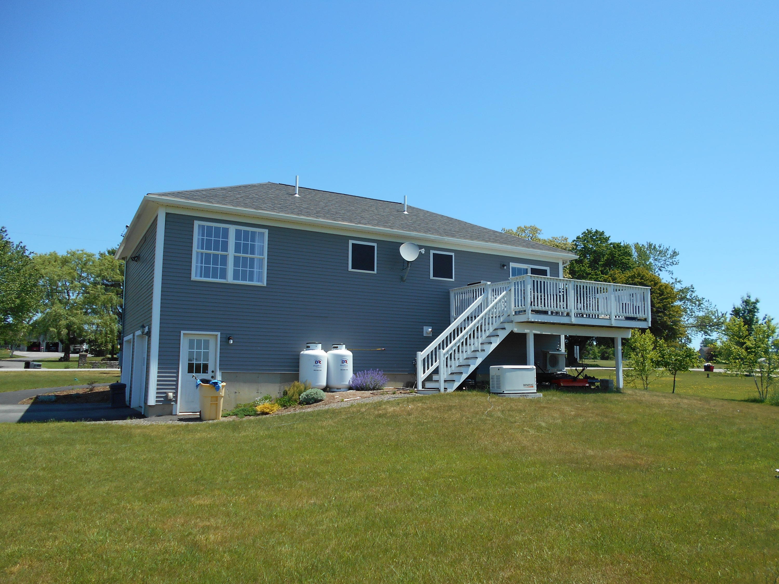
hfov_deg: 67.3
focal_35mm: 26
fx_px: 585
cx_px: 390
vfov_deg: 53.1
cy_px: 292
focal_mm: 4.6
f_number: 3.2
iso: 80
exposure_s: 1/1000
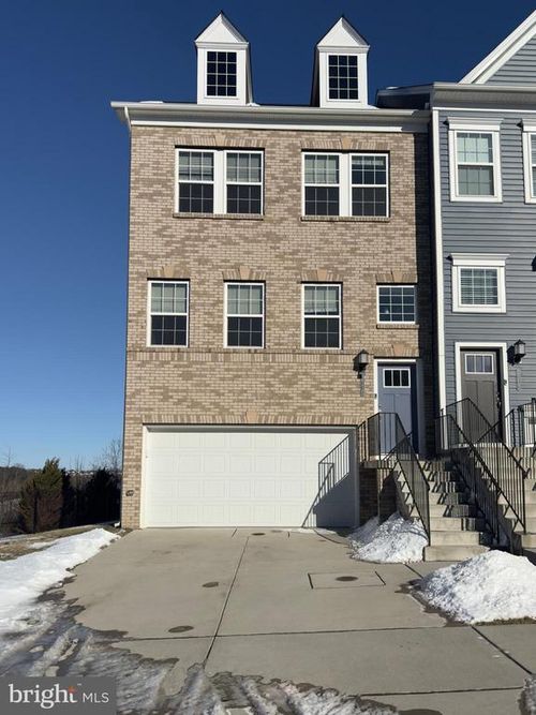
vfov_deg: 71.6
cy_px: 358
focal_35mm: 24
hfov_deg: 56.8
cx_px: 268
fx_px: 496
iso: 100
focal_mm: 6.76
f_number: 1.78
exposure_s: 1/22222
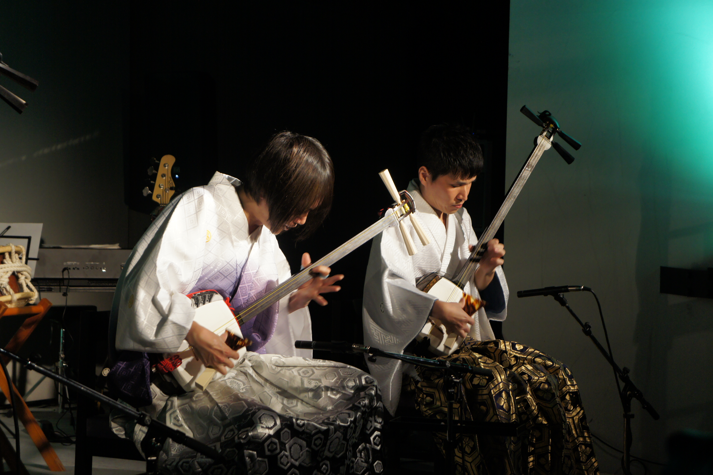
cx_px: 356
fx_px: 1633
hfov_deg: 24.6
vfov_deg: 16.5
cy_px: 238
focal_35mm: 82
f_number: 5.6
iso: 500
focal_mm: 55
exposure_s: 1/100
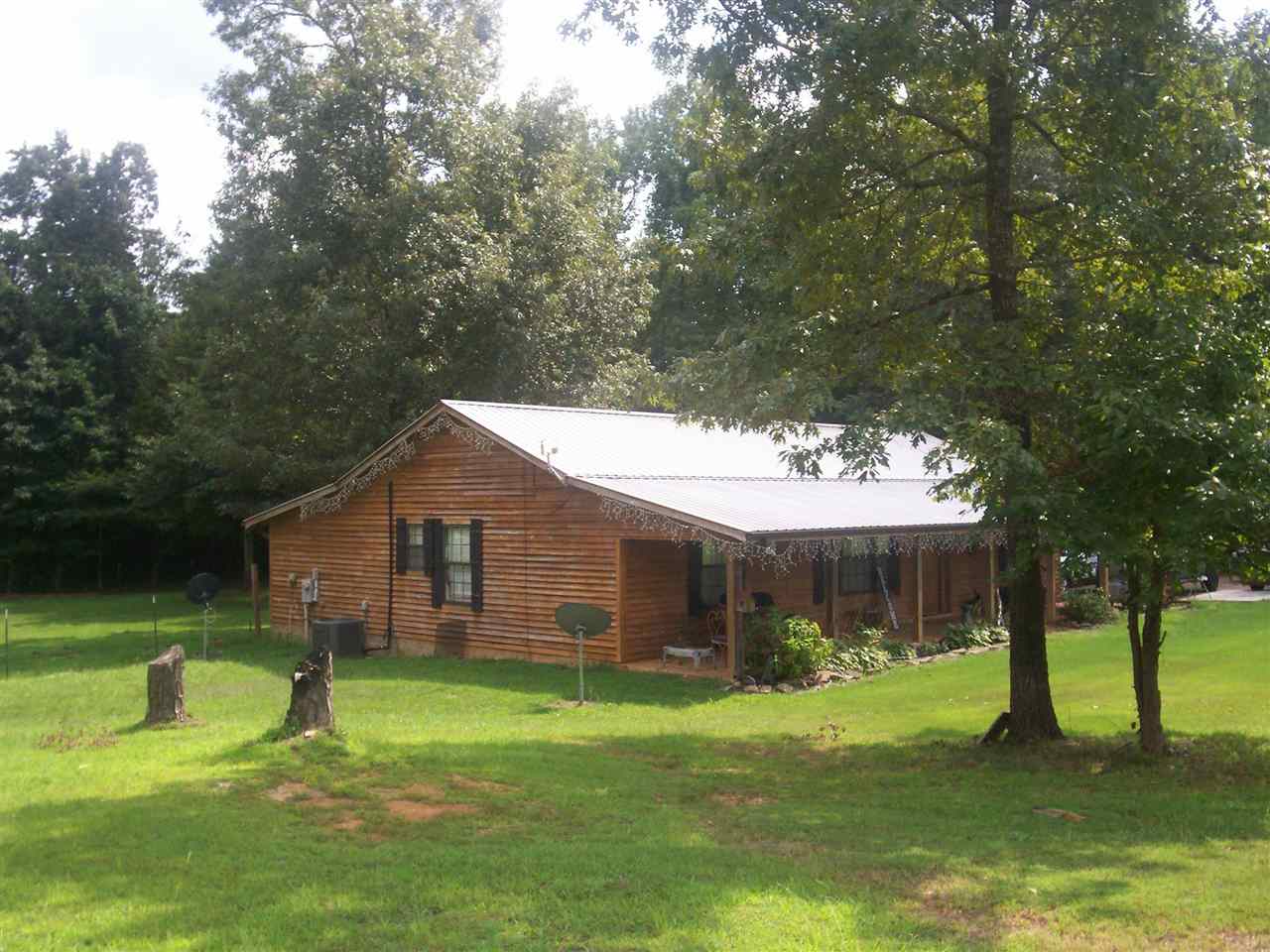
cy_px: 476
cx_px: 635
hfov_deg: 51.4
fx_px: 1321
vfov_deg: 39.7
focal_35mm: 36
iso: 100
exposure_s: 1/244
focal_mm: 5.9
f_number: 4.5
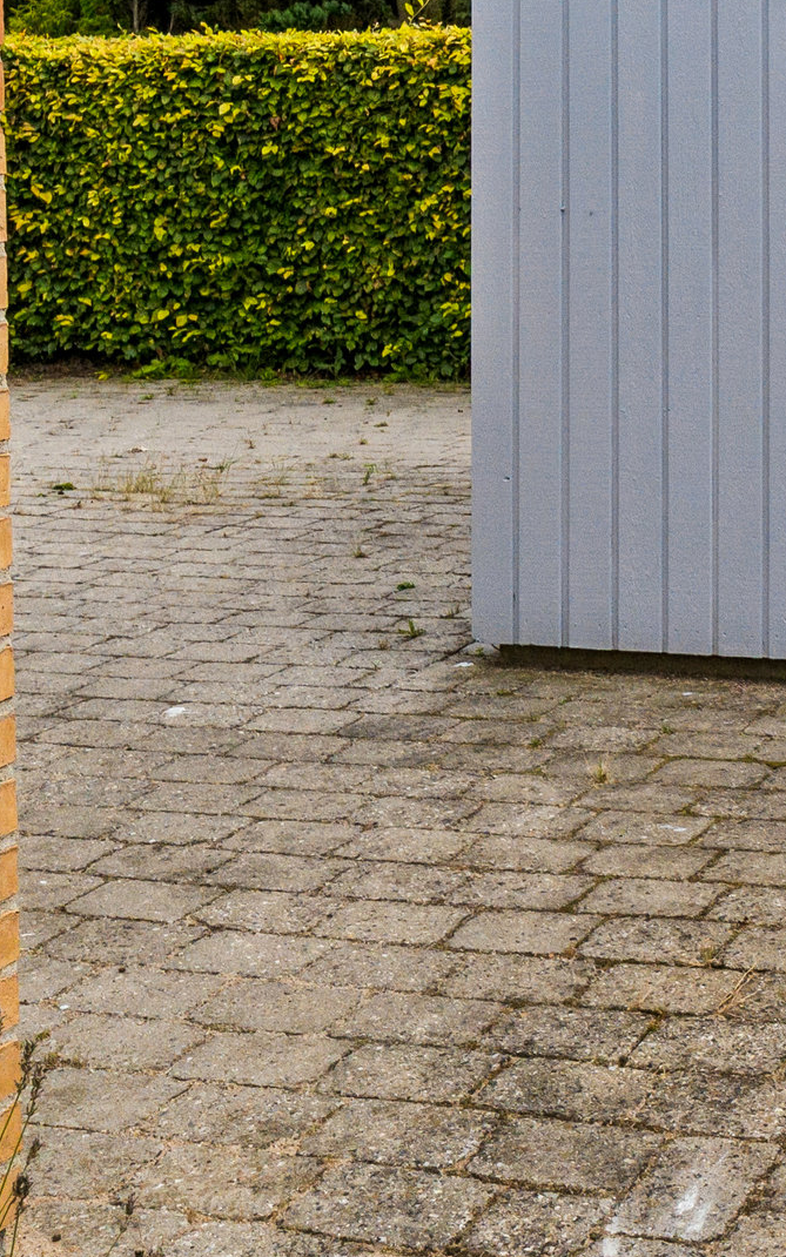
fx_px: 2129
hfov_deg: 18.9
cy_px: 106
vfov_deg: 31.2
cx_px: 1109
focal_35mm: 62
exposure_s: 1/1000
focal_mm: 14.5
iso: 200
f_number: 8
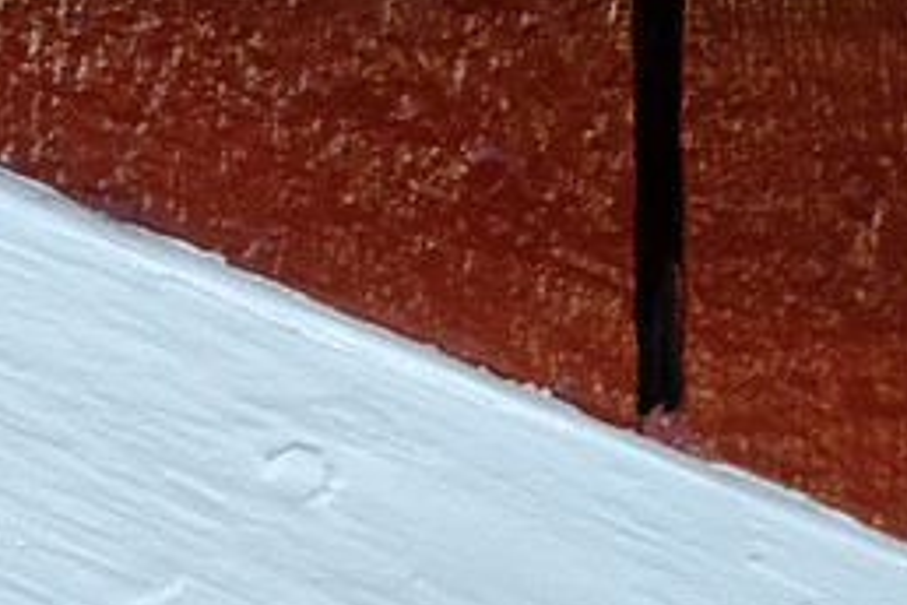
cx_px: -489
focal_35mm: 230
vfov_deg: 5.9
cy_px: -162
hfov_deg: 8.7
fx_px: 5794
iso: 3200
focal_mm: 35.8
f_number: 9
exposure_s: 1/6
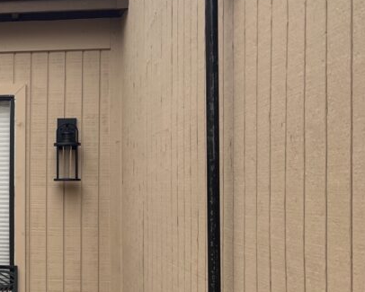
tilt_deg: -1.1
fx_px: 692
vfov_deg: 23.8
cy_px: 173
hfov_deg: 25.9
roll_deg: +0.5
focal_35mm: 64
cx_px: -92
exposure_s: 1/780
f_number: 1.5
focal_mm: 5.7
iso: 50
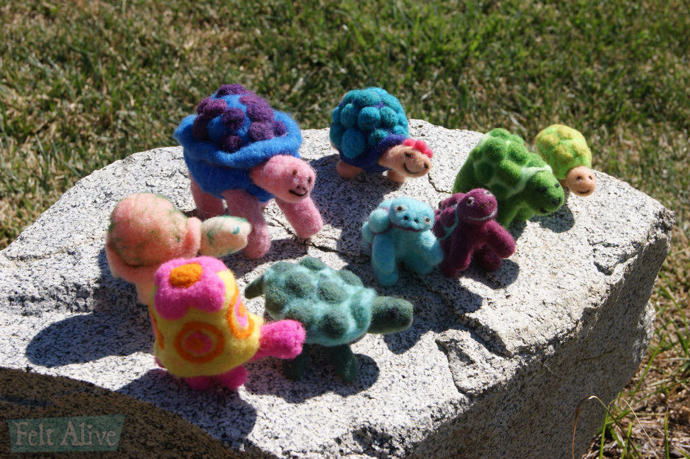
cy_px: 230
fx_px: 1436
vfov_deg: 18.2
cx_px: 345
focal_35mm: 75
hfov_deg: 27.0
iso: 100
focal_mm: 50
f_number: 13
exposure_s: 1/125
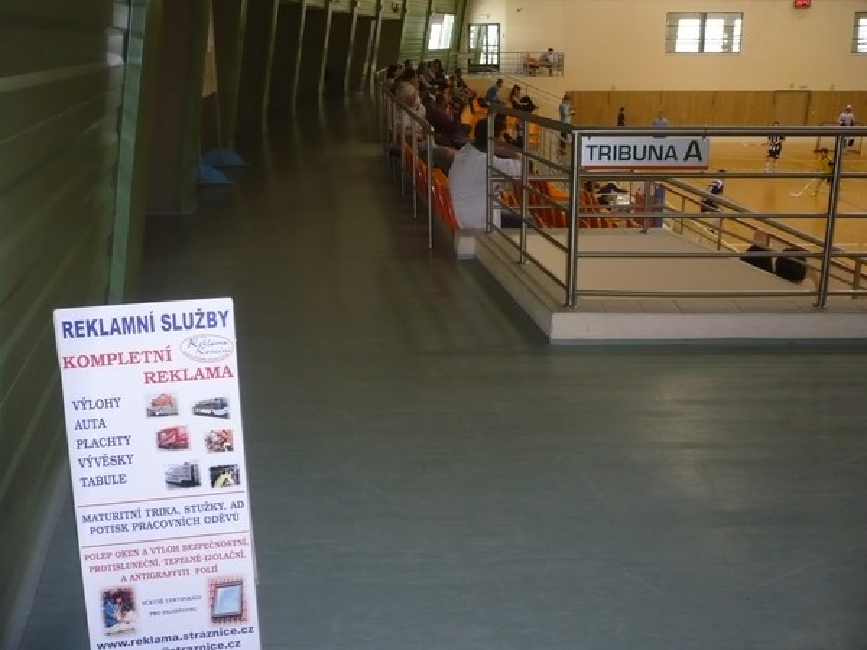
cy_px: 325
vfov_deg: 40.7
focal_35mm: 35
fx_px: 877
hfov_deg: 52.6
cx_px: 434
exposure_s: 1/30
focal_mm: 5.8
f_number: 2.8
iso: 250
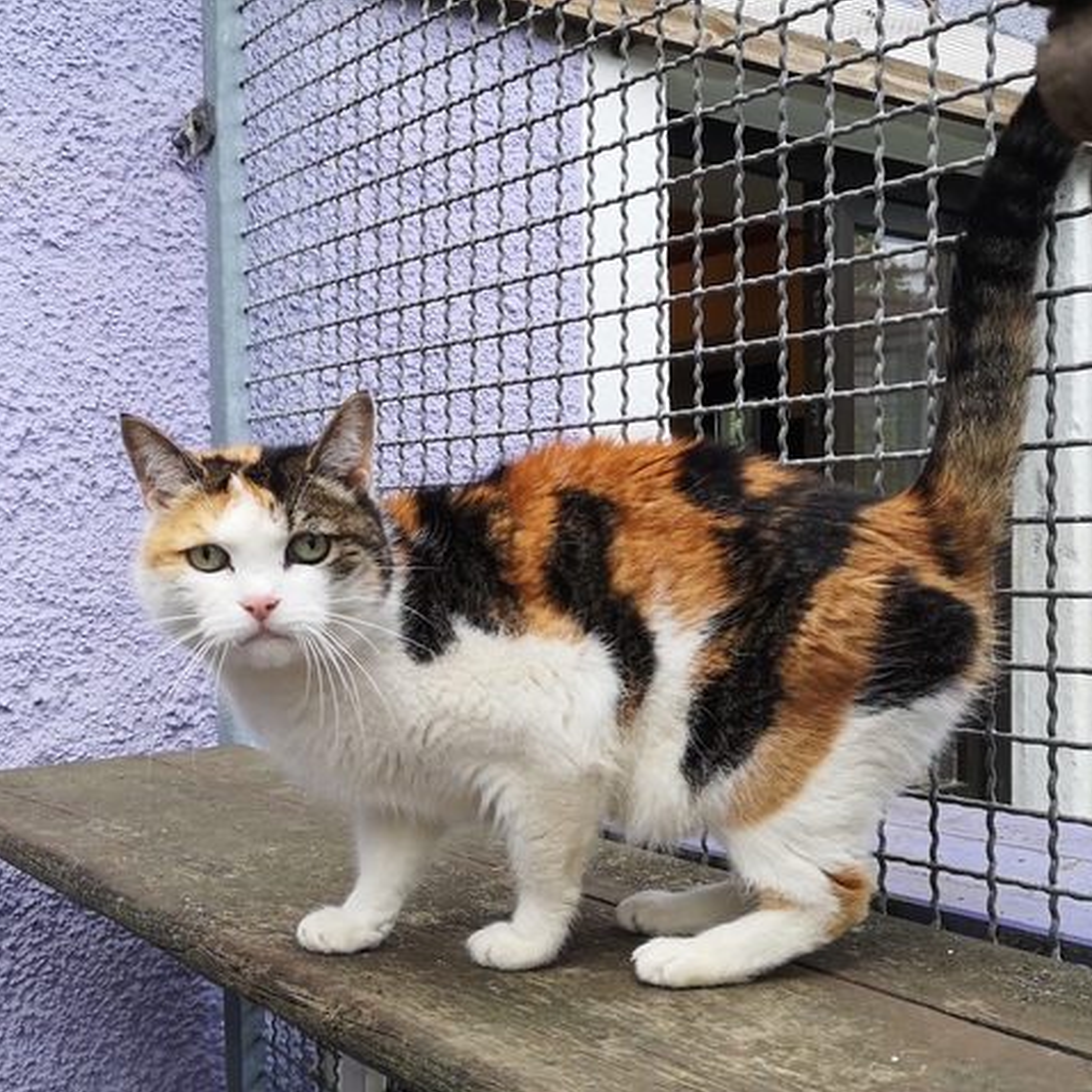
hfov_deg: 51.1
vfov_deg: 51.1
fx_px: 1142
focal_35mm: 32
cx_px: 562
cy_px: 547
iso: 250
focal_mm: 5.58
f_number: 1.8
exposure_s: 1/900
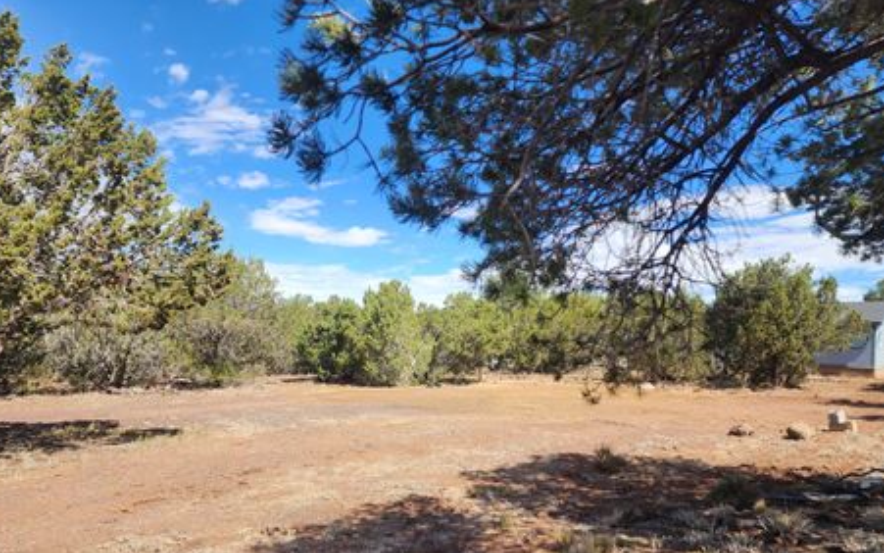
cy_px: 332
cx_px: 400
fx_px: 651
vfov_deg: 45.8
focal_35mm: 27
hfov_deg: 68.2
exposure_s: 1/619
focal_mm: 6.4
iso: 12
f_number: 1.8
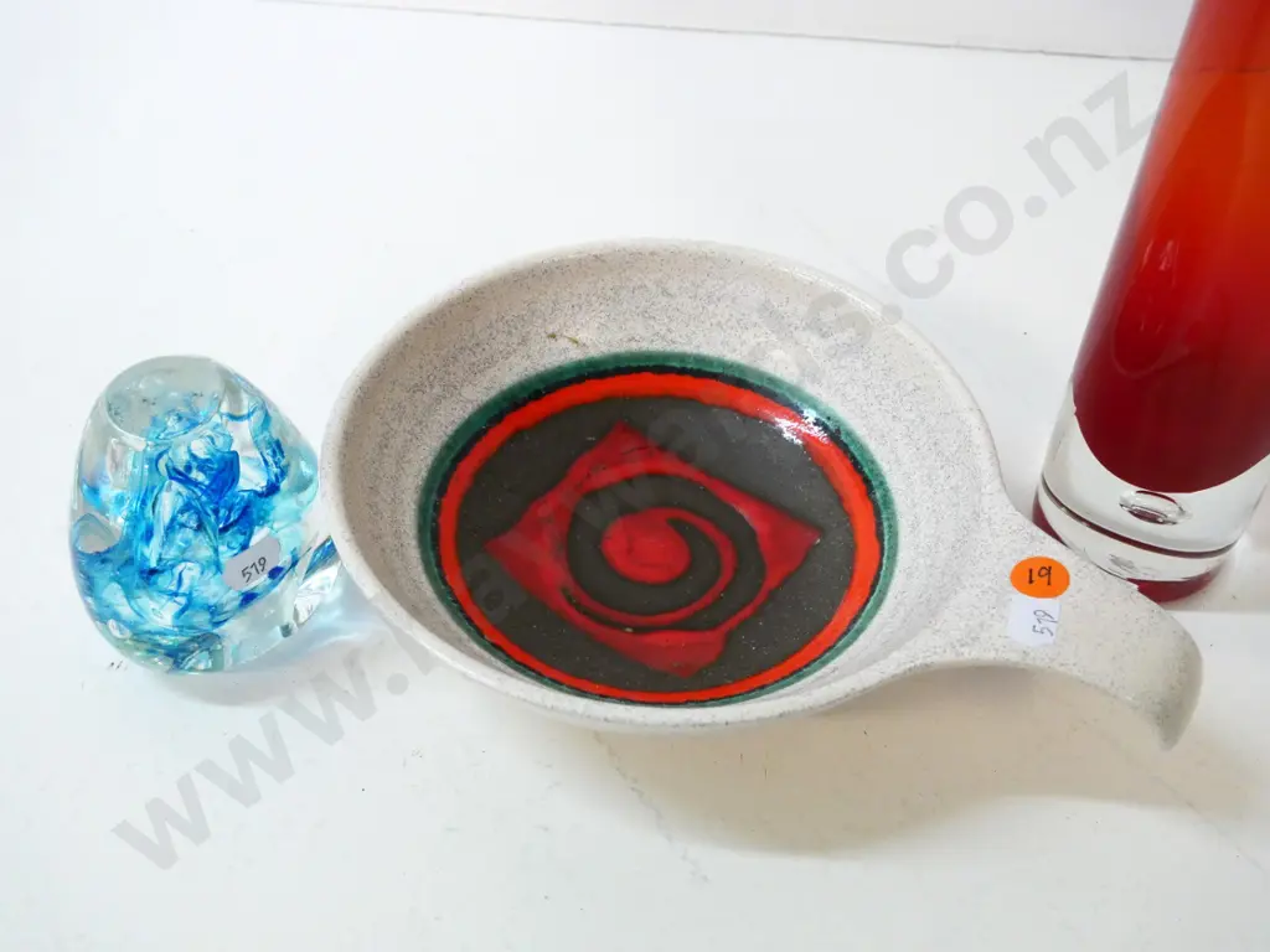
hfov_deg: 51.4
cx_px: 635
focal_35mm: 36
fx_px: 1321
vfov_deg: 39.7
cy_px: 476
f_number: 6.3
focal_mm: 18
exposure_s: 1/160
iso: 3200
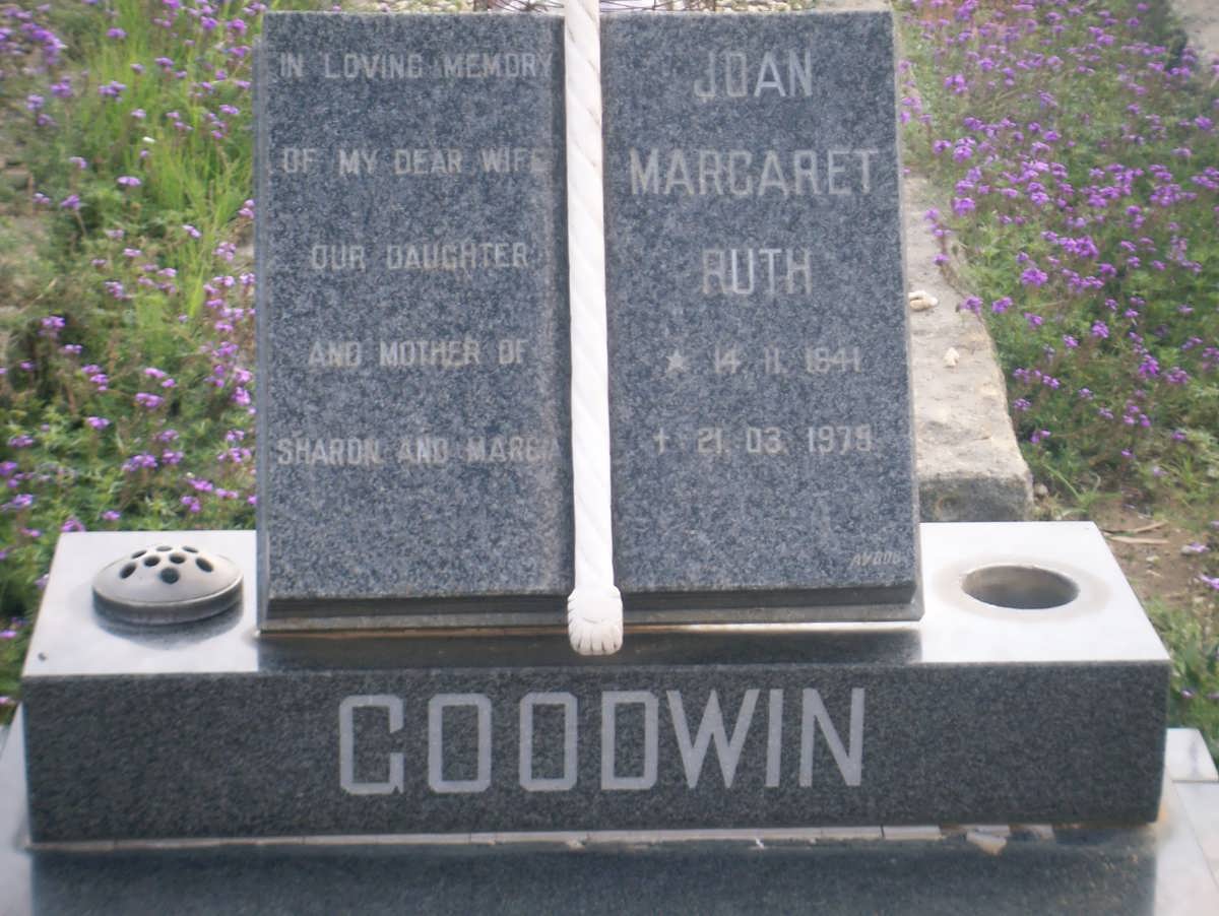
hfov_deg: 21.5
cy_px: 458
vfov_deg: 16.3
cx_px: 610
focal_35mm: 91
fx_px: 3207
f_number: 4.3
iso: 80
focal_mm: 15.2
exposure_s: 1/100
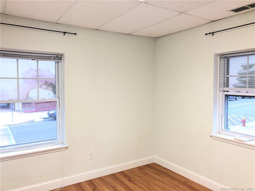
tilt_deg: -2.5
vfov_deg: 49.7
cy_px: 96
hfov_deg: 63.4
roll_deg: -0.5
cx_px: 128
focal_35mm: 28
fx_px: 206
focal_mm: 4
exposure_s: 1/40
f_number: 1.8
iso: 25
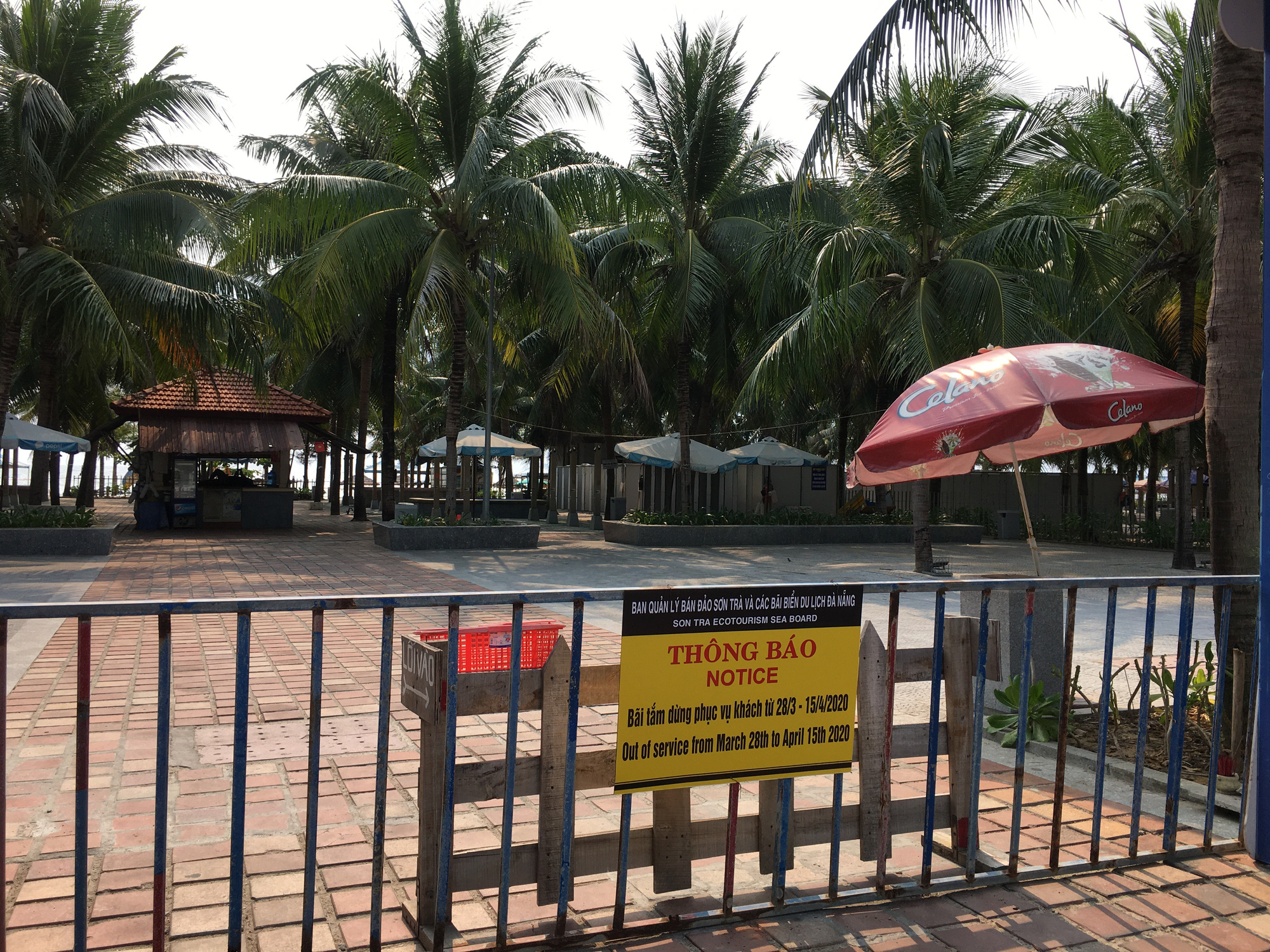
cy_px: 476
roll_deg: -1.6
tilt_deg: +1.6
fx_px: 1064
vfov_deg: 48.2
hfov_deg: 61.7
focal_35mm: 29
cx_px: 635
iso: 25
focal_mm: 4.15
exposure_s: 1/962
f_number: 2.2
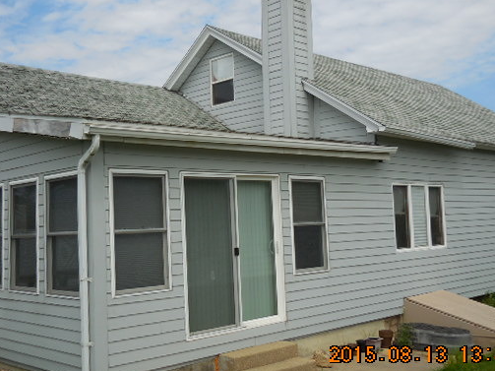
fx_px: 600
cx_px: 229
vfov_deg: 34.3
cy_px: 164
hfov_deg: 44.8
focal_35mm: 42
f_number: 3.7
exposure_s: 1/1600
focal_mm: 5.9
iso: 125
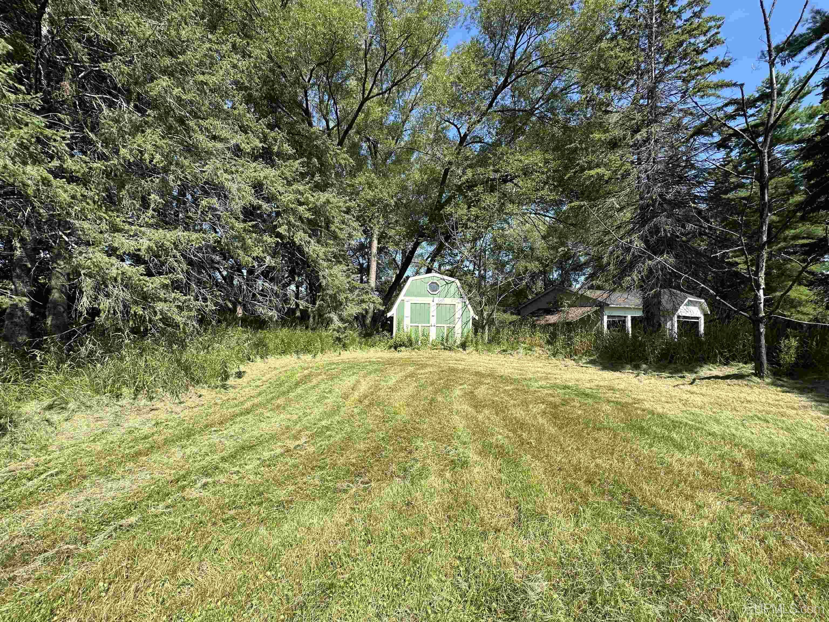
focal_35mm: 14
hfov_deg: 102.1
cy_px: 311
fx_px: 335
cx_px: 414
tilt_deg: +2.4
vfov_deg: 85.7
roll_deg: +0.8
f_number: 2.2
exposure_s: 1/1043
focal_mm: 2.22
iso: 40
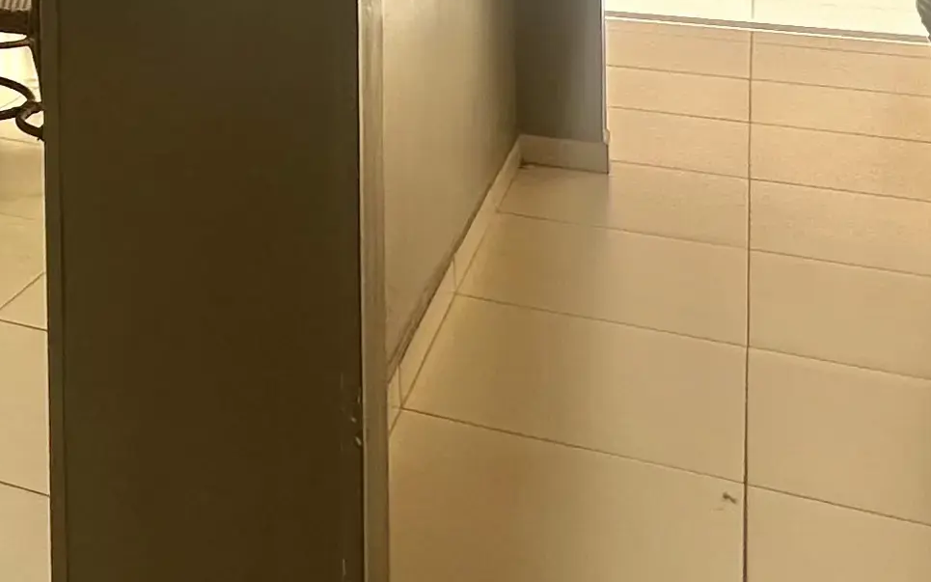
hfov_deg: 26.2
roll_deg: +1.3
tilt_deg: -1.6
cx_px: -386
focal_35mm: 62
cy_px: -244
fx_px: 1573
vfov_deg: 18.9
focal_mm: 2.22
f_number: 2.2
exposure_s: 1/831
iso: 40
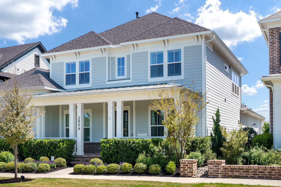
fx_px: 328
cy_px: 94
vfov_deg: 31.9
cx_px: 140
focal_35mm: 42
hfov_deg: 46.4
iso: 200
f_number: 8
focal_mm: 28
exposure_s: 1/250
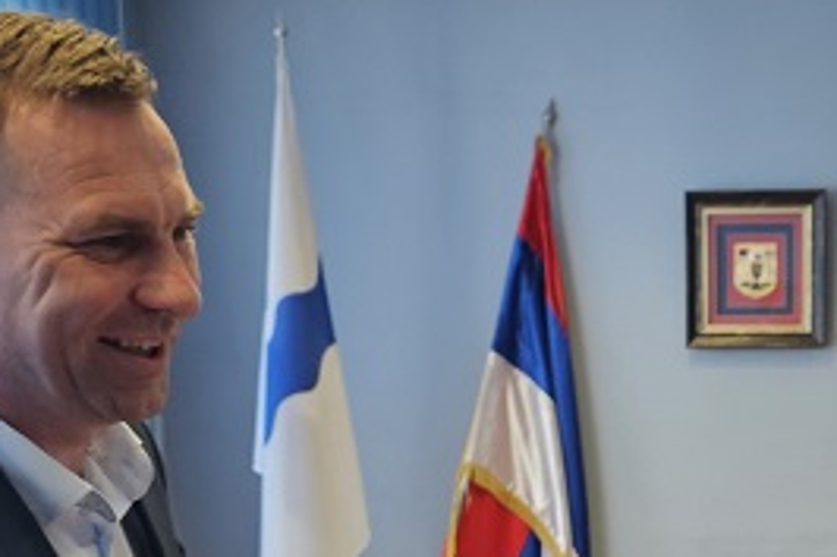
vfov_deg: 18.2
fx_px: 1673
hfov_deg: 27.2
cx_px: 739
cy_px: 610
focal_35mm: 72
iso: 200
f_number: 1.7
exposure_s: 1/100
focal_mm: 6.3
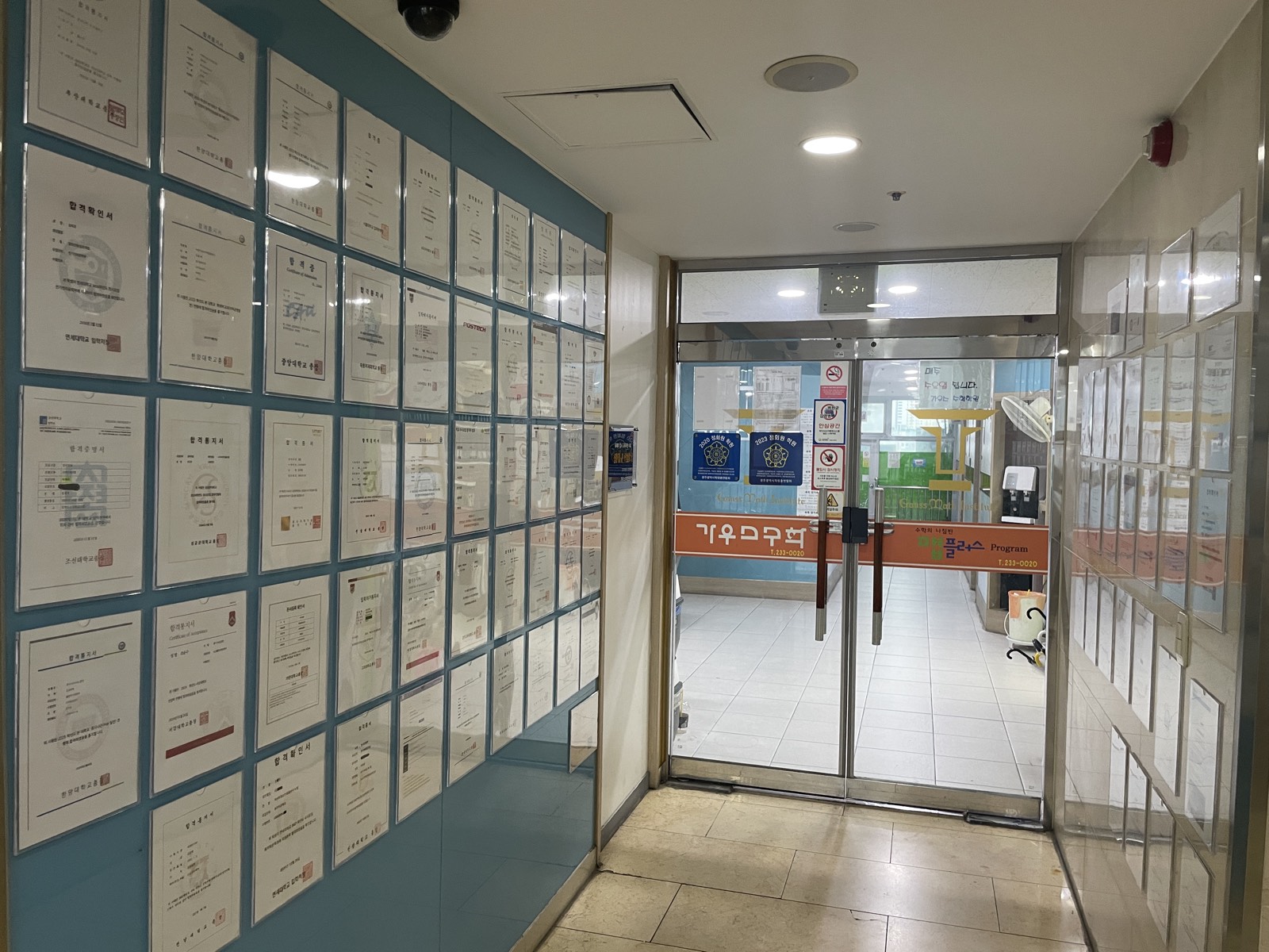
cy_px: 476
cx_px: 634
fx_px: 953
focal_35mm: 26
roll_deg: -1.6
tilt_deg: -1.2
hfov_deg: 67.3
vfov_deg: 53.1
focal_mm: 4.2
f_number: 1.6
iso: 160
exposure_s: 1/60
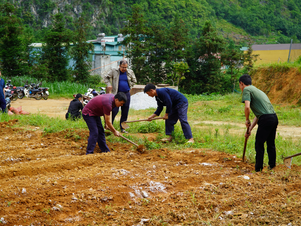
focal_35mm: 71
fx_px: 613
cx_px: 161
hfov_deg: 27.6
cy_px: 114
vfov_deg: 20.9
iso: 100
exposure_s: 1/160
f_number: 5
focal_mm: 43
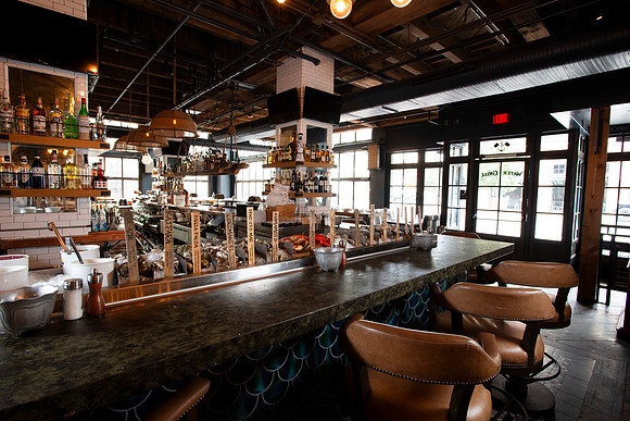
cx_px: 315
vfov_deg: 69.2
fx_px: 304
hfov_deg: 91.9
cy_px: 210
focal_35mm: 17
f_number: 8
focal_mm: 17
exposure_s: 1/5
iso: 200
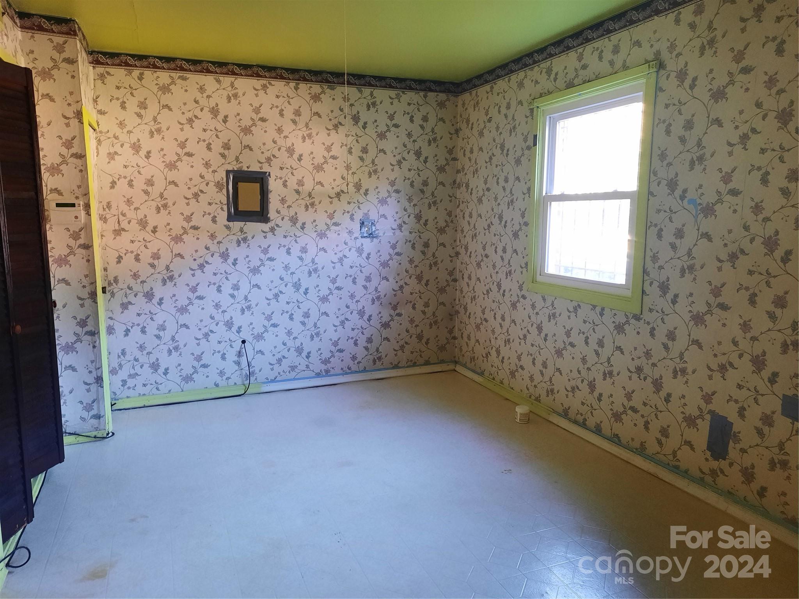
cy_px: 300
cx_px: 400
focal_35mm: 25
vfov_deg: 54.9
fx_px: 577
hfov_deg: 69.4
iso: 320
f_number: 2
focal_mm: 4.6
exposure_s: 1/24
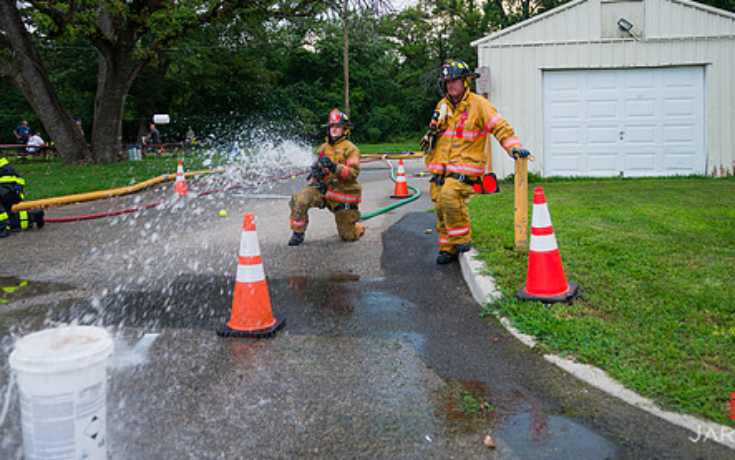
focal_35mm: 32
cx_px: 367
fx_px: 641
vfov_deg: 39.0
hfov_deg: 59.6
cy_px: 158
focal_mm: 24
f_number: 3.2
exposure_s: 1/250
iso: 500
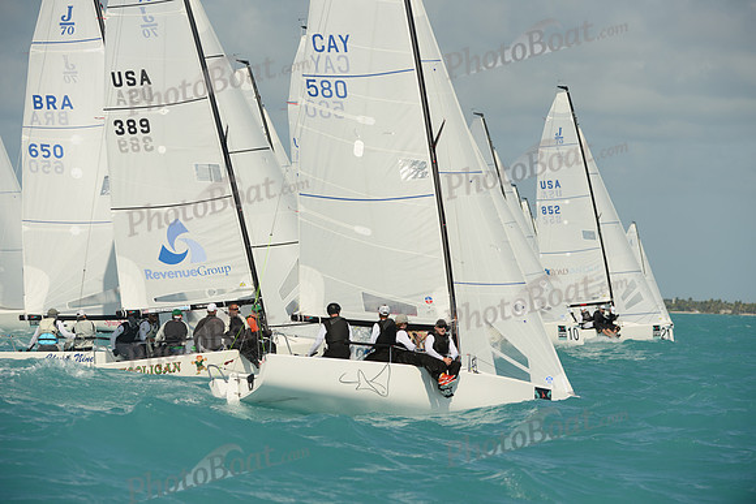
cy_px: 252
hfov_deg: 10.3
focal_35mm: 200
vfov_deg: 6.9
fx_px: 4201
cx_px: 378
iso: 200
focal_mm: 200
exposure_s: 1/2000
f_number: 5.6
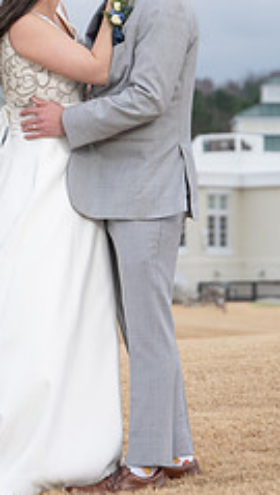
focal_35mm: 323
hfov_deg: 3.8
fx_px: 4250
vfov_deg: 6.7
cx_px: -149
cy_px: 142
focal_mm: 122
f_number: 5.6
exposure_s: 1/250
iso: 320
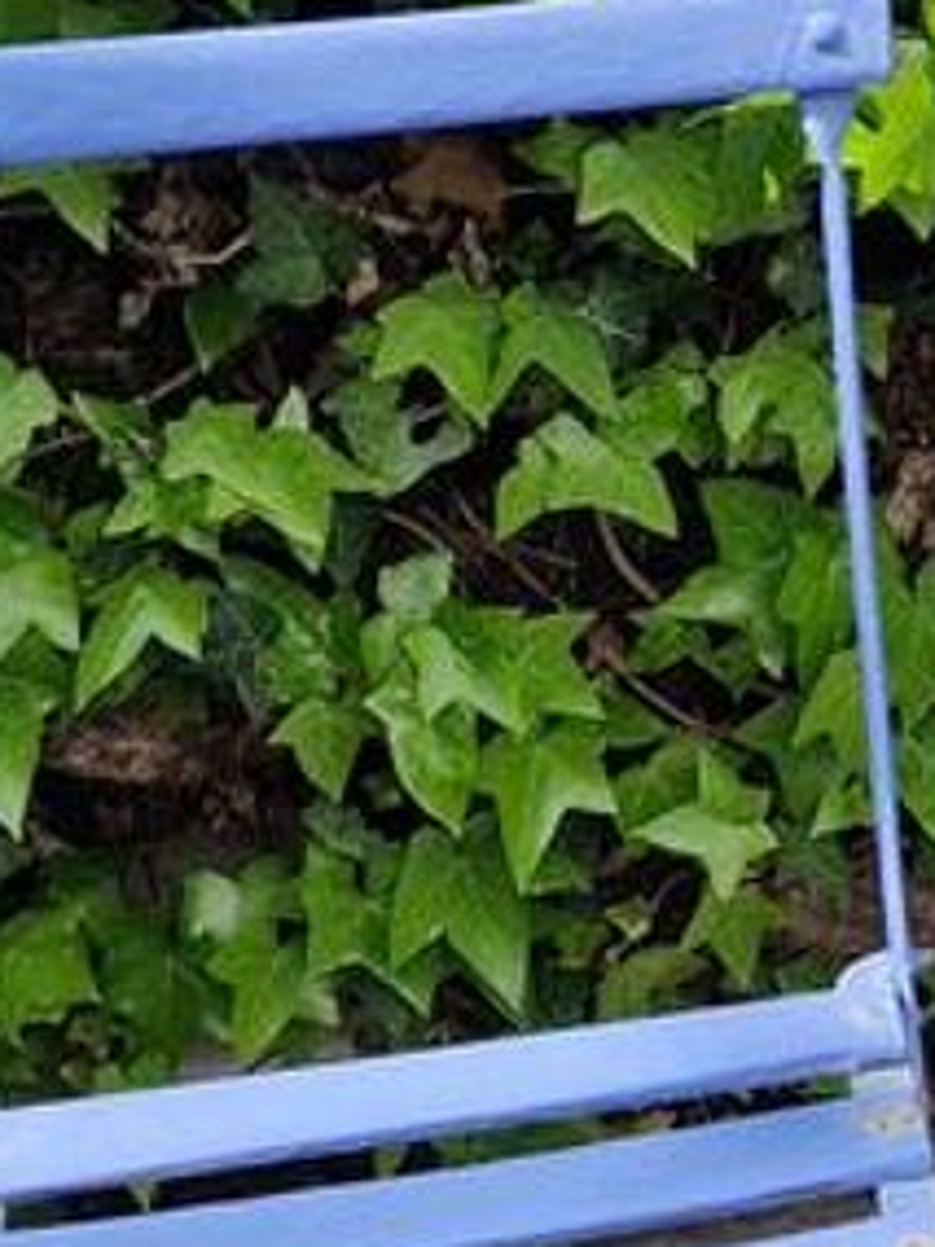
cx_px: 1045
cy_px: 503
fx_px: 3890
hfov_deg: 13.4
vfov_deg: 18.2
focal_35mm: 108
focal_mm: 5.4
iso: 50
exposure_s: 1/946
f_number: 1.8
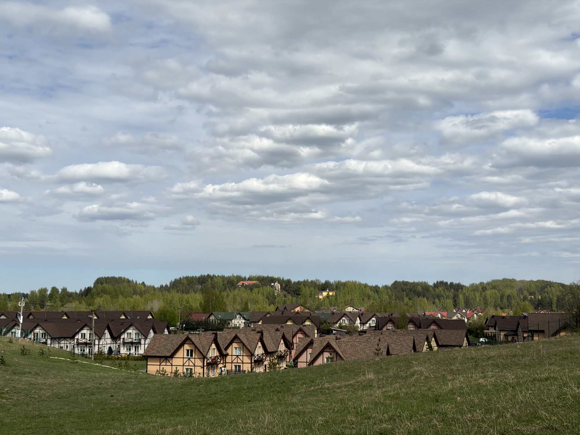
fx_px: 804
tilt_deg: +5.6
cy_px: 218
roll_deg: -0.1
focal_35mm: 48
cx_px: 290
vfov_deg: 30.3
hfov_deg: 39.7
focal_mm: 6.76
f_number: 1.78
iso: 80
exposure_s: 1/11364
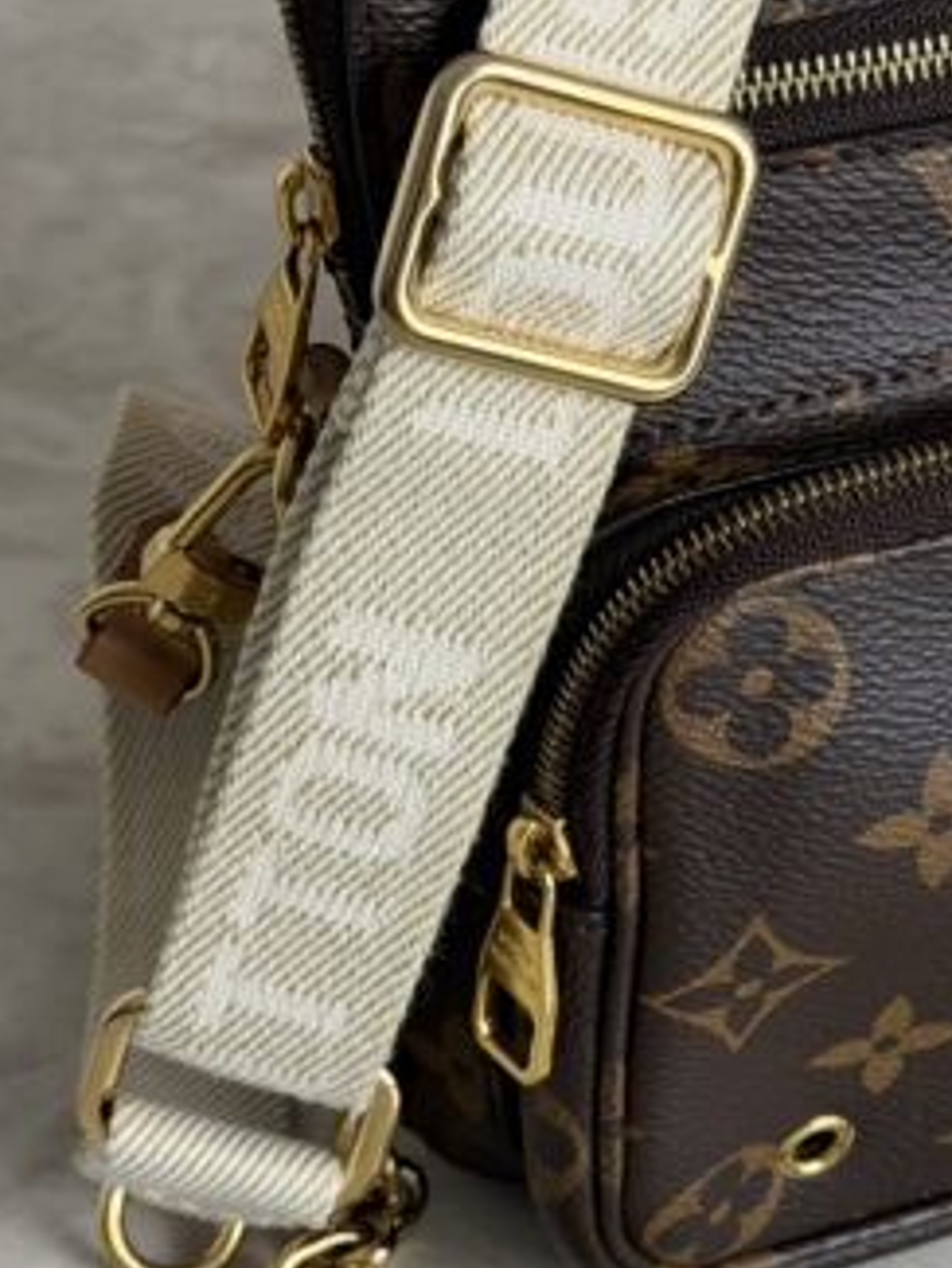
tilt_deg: -37.0
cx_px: 819
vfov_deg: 16.7
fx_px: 4324
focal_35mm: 118
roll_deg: -1.2
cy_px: 554
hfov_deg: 12.5
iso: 125
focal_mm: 6.76
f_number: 1.78
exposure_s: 1/120
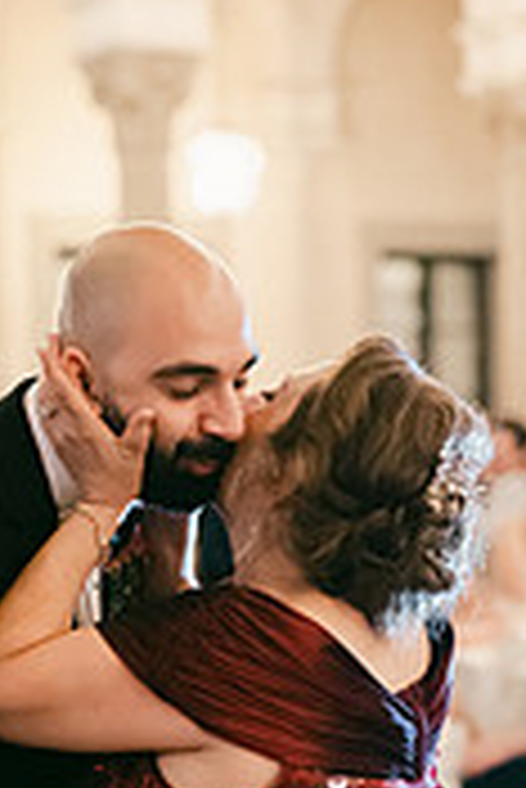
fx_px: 1968
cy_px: 608
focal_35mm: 90
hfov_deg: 15.2
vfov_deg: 22.4
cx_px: 193
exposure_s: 1/125
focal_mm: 35
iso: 6400
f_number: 1.4
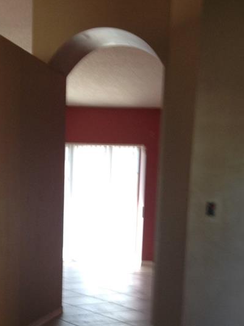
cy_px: 314
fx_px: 696
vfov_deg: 25.2
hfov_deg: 19.9
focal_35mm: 74
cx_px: 109
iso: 64
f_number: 2.4
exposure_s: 1/30
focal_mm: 4.12
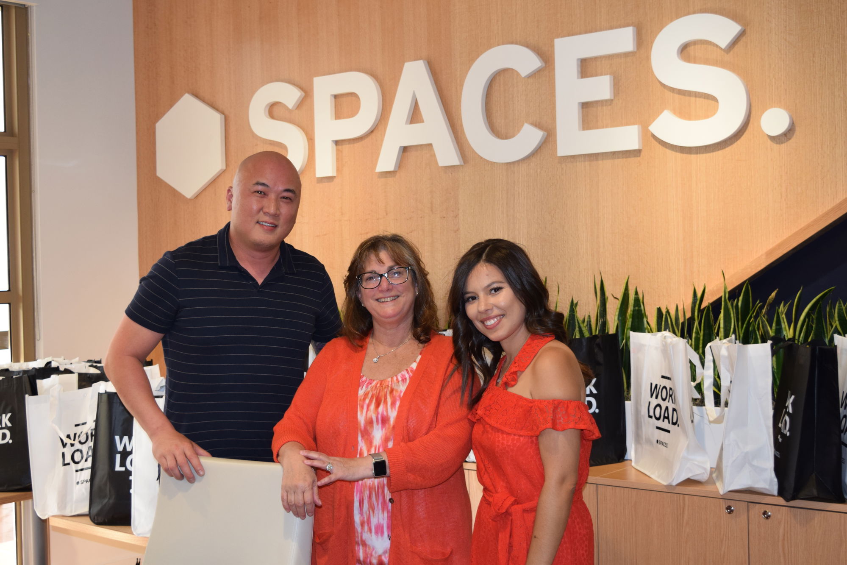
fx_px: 1200
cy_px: 282
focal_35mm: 51
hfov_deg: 38.9
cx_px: 424
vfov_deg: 26.5
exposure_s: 1/125
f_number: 5.6
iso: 800
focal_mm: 34
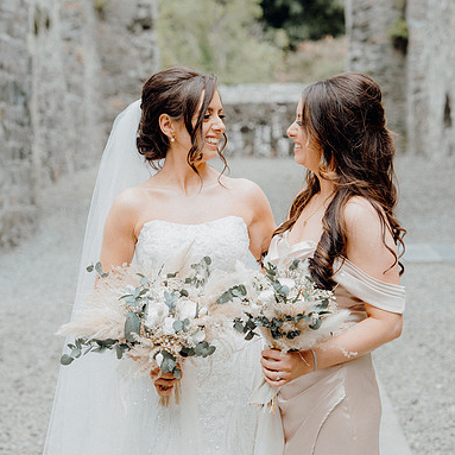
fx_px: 1205
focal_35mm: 81
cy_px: 229
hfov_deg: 21.4
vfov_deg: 21.4
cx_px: 255
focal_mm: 63
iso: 125
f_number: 3.5
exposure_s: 1/160
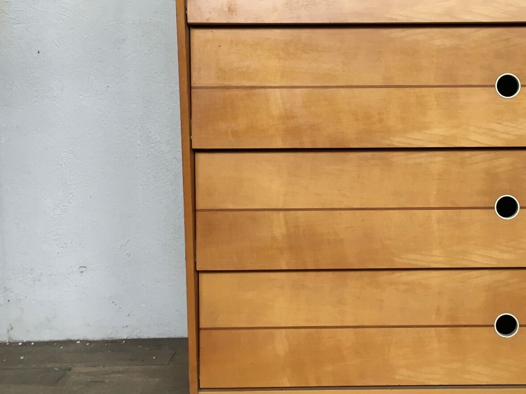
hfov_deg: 37.9
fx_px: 745
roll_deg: +0.9
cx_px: 399
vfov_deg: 29.6
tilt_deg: -7.4
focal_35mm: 49
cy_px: 150
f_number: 2.2
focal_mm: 4.15
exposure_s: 1/33
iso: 32
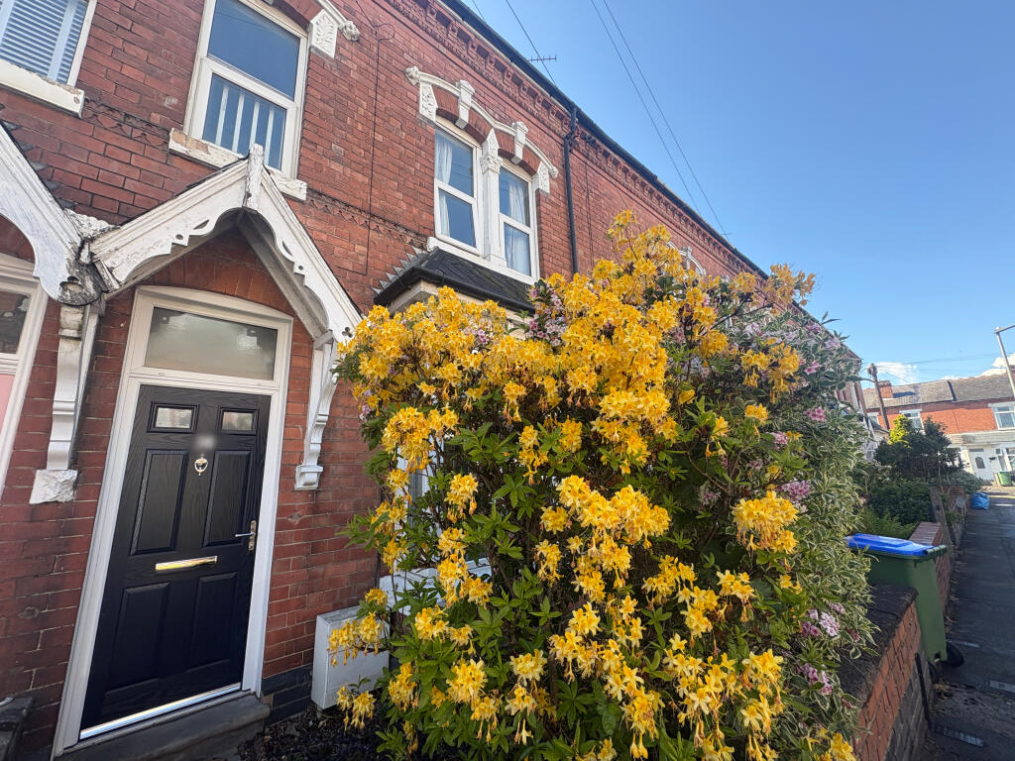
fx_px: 411
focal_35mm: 14
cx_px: 508
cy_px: 380
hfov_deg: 102.1
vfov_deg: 85.7
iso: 40
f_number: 2.2
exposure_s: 1/265
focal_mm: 2.22
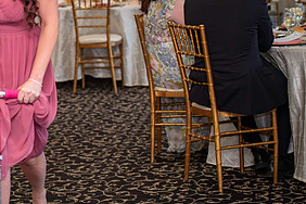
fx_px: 1224
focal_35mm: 144
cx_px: 33
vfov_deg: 9.5
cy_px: 31
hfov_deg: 14.1
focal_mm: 70
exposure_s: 1/125
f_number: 2.8
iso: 800
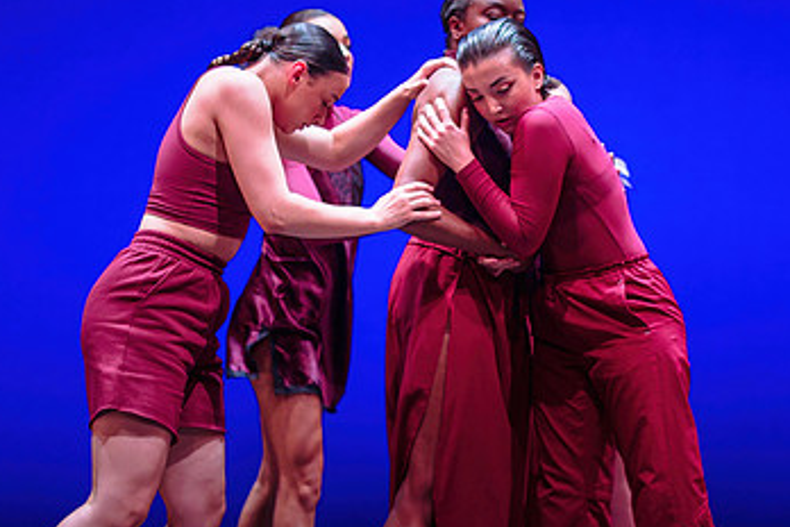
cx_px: 457
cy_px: 328
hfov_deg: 10.7
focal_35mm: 193
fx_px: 4235
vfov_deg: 7.1
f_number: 1.4
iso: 1250
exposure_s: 1/400
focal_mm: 105
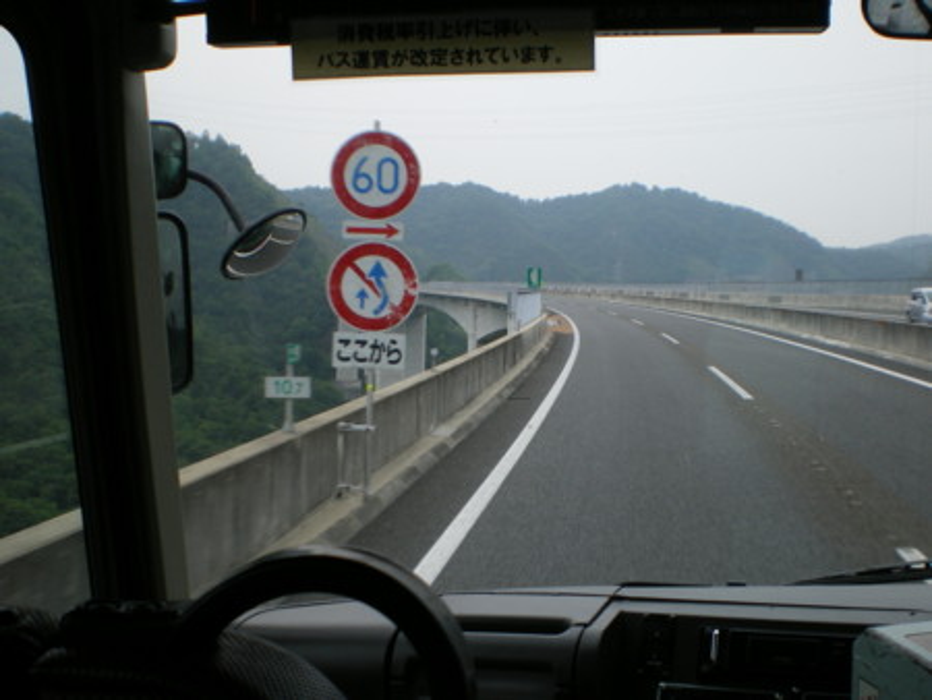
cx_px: 466
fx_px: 1024
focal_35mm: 38
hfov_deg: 49.0
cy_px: 350
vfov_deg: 37.8
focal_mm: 6.3
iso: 64
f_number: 4.6
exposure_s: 1/200
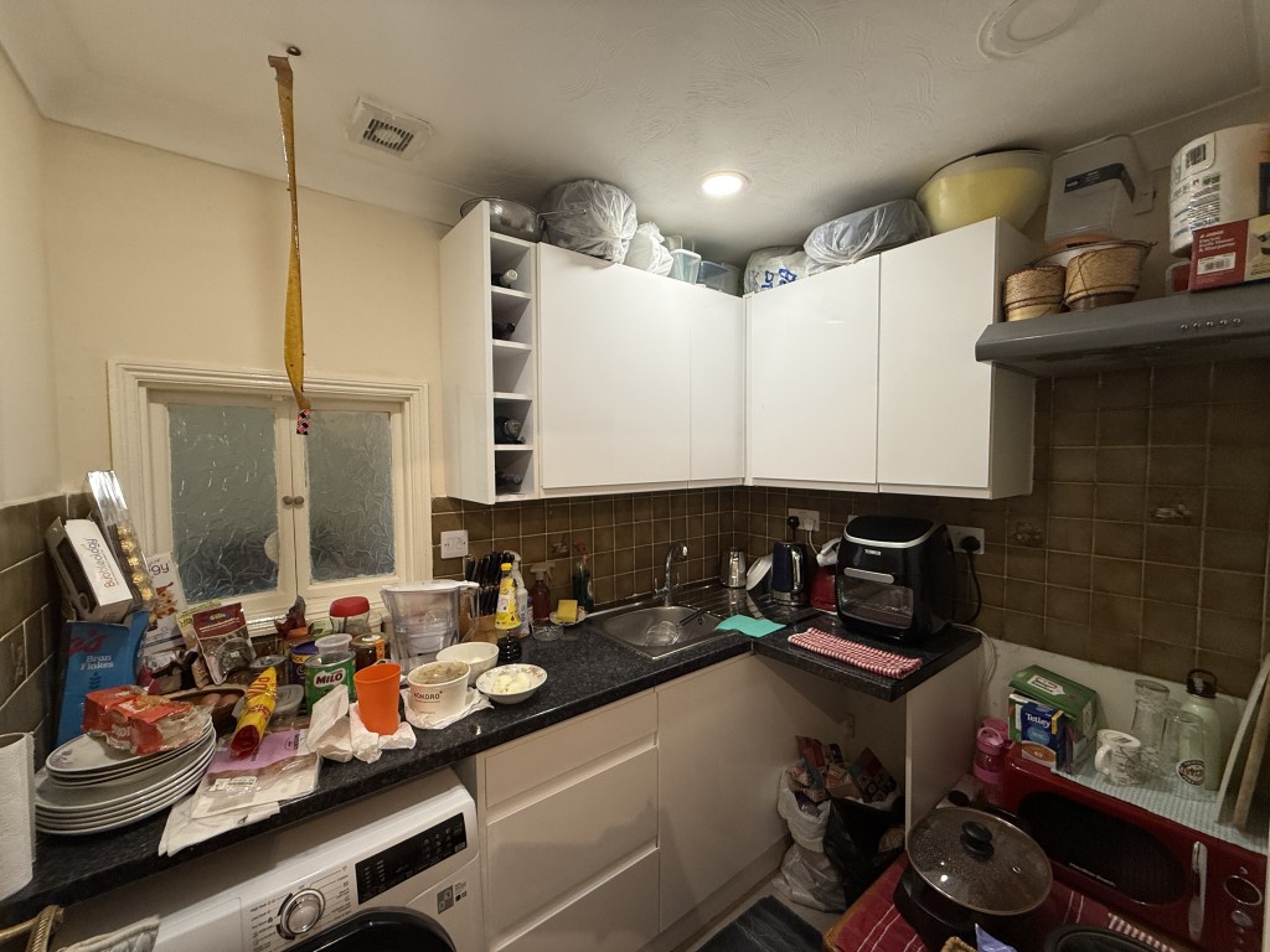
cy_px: 476
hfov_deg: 102.1
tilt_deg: -3.3
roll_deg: -0.6
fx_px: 514
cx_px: 635
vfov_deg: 85.7
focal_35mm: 14
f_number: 2.2
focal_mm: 2.22
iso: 200
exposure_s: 1/100
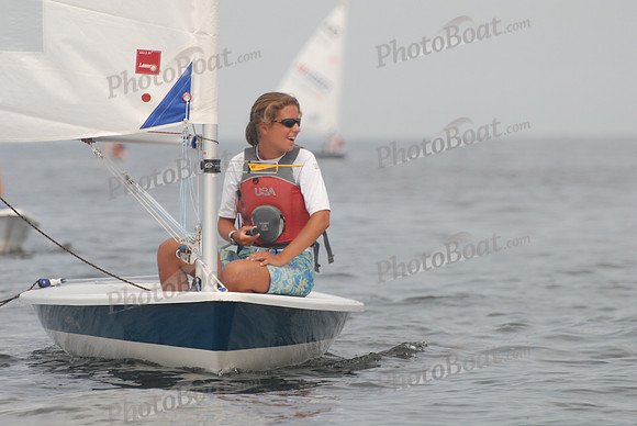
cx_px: 318
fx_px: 7970
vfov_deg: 3.1
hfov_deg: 4.6
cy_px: 213
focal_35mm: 450
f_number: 7.1
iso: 250
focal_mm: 300
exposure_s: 1/500
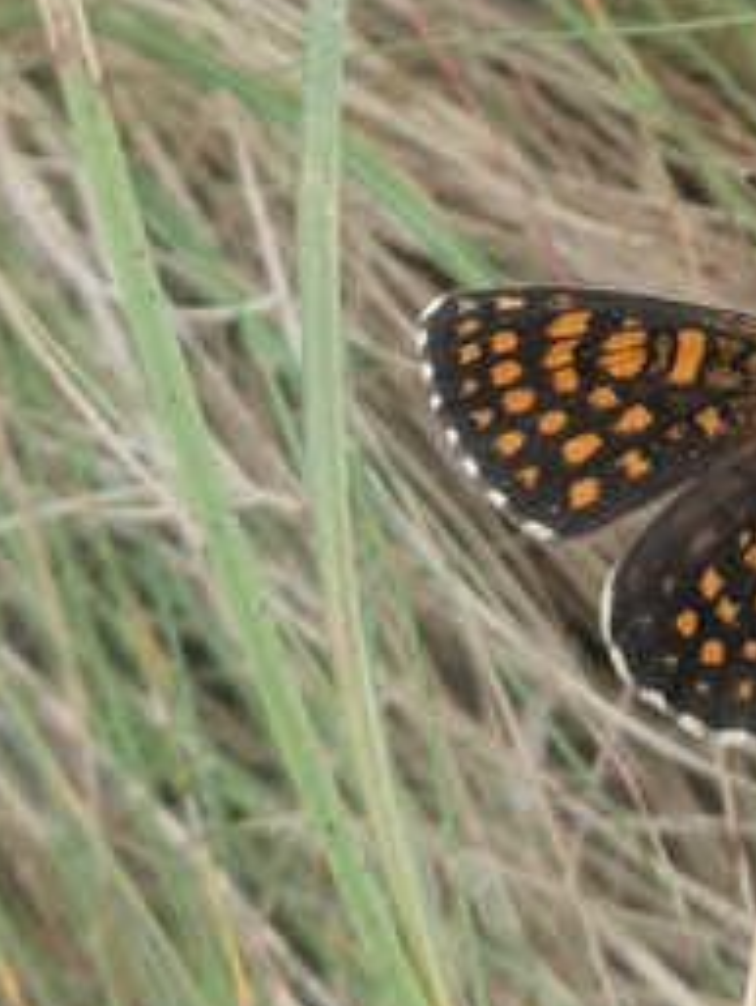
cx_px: 803
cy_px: 59
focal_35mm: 102
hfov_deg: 14.2
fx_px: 2968
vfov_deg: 18.8
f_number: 1.8
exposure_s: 1/243
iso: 50
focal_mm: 3.95
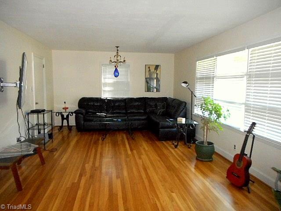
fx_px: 203
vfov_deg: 54.9
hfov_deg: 69.4
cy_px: 106
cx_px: 140
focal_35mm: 25
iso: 800
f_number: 3.7
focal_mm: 4.5
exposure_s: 1/25
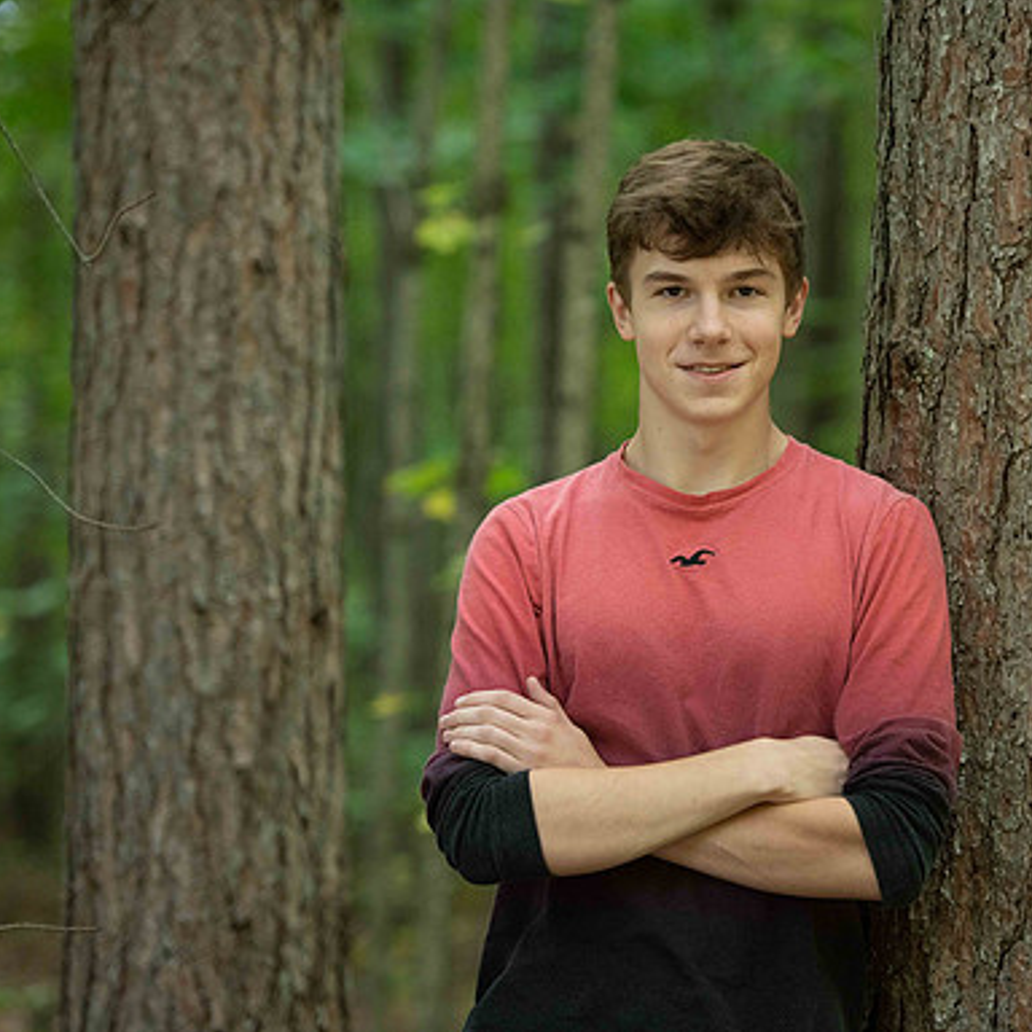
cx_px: 758
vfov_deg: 11.7
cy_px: 517
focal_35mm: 149
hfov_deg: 11.7
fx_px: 5026
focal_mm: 116
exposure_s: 1/200
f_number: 2.8
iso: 800
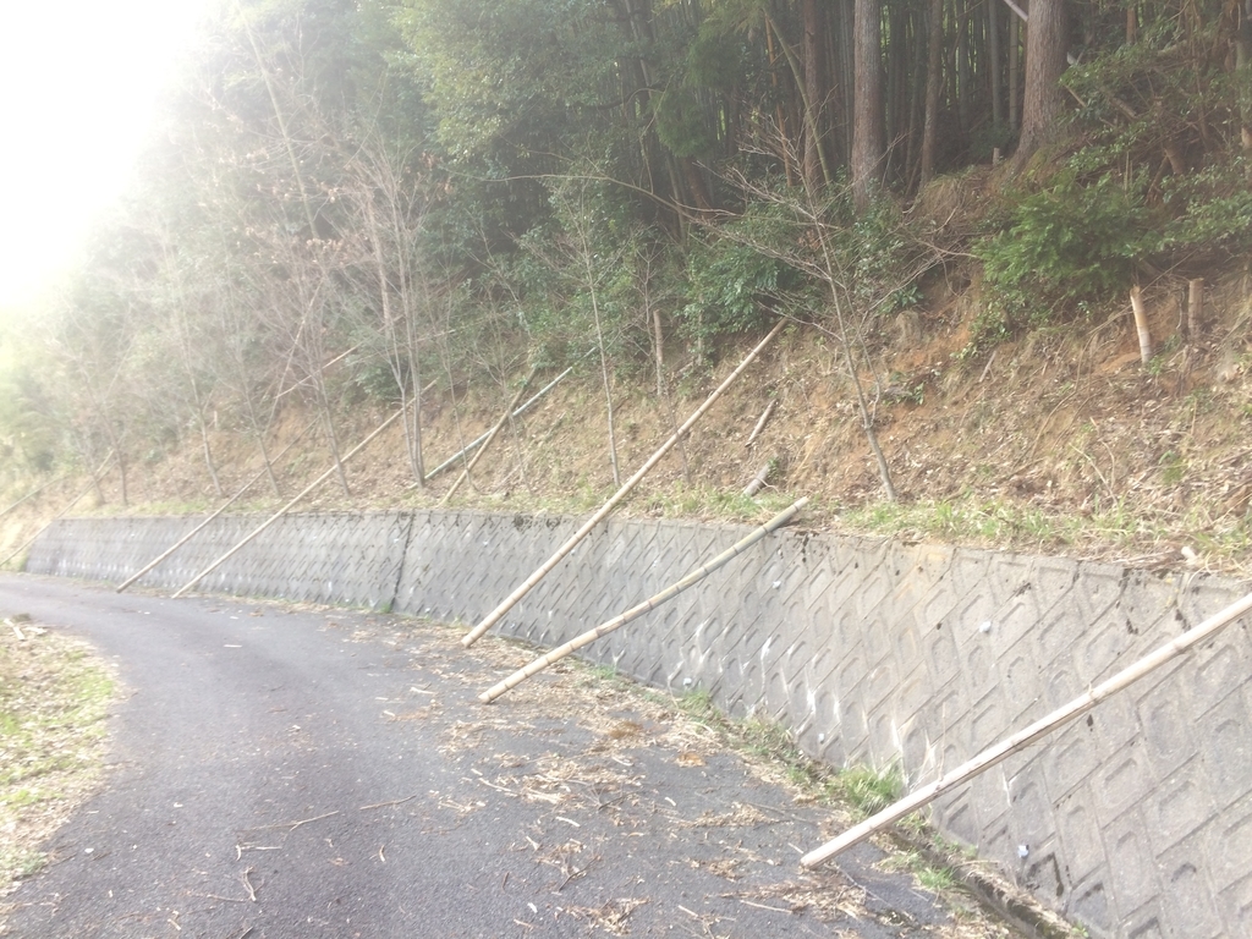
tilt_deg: -3.9
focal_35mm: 29
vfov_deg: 48.2
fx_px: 1049
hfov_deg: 61.7
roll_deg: -1.2
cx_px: 626
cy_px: 470
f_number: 2.2
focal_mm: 4.15
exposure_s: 1/30
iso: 32
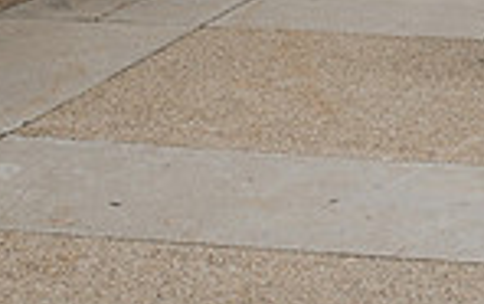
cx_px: 504
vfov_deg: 9.0
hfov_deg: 14.4
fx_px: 1876
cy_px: -170
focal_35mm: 142
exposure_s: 1/320
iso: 320
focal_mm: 35
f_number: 3.2
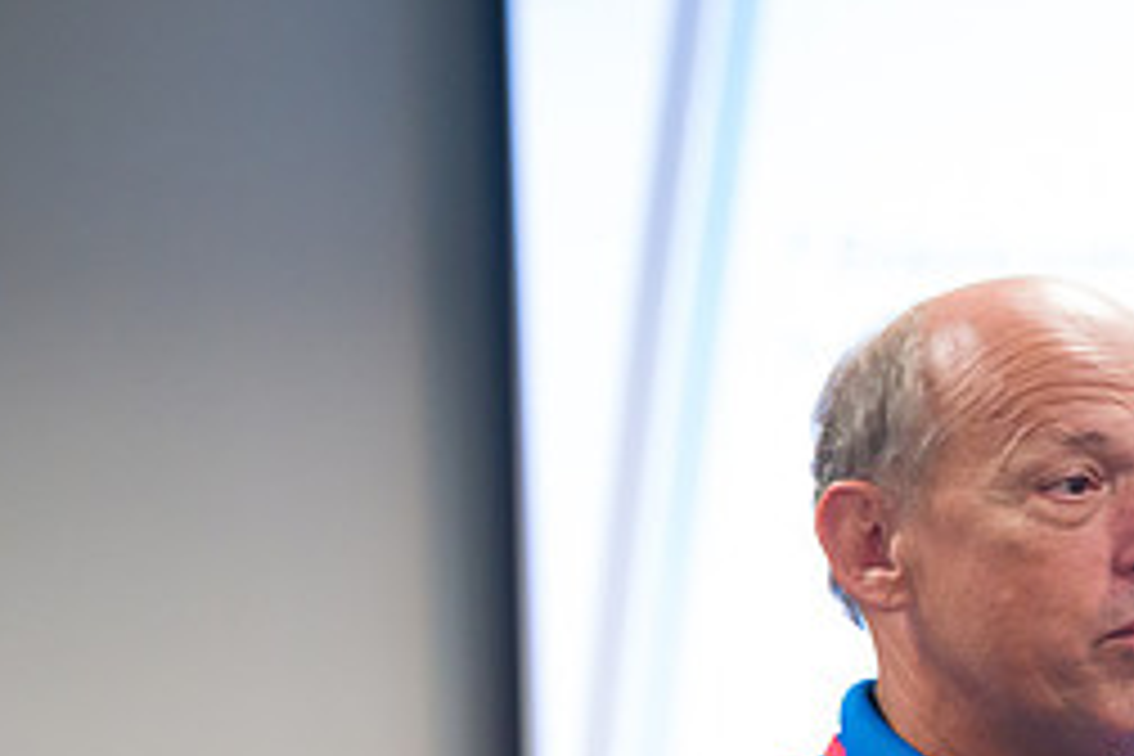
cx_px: 1251
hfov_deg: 7.7
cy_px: 706
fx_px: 8410
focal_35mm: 267
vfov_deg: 5.1
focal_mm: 116
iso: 3200
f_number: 3.2
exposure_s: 1/125
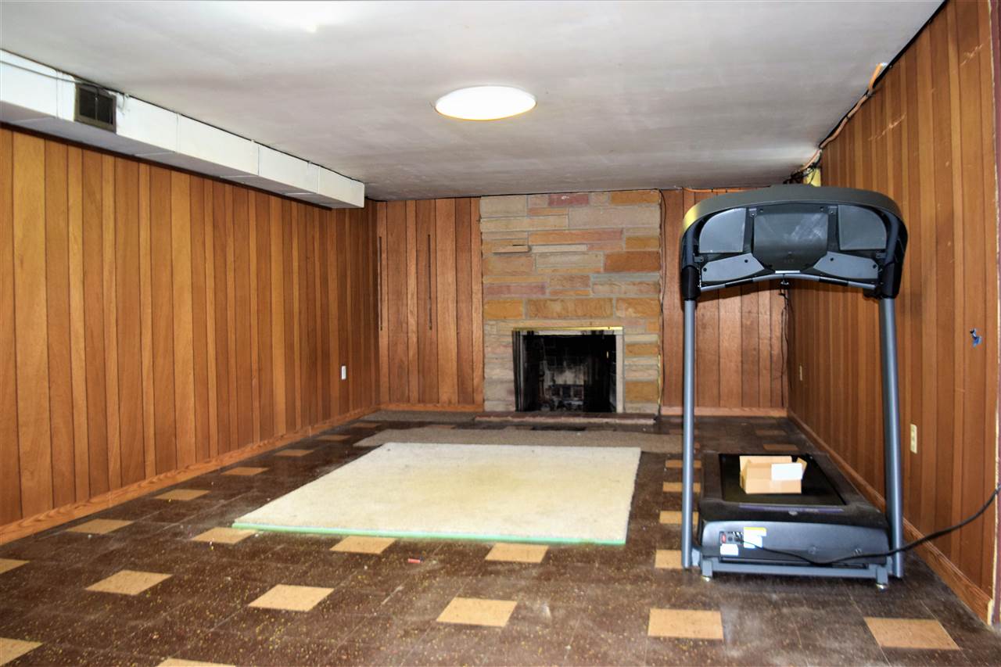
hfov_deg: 67.4
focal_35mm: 27
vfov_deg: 47.9
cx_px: 500
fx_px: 751
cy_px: 334
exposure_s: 1/80
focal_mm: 18
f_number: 4.5
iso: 800
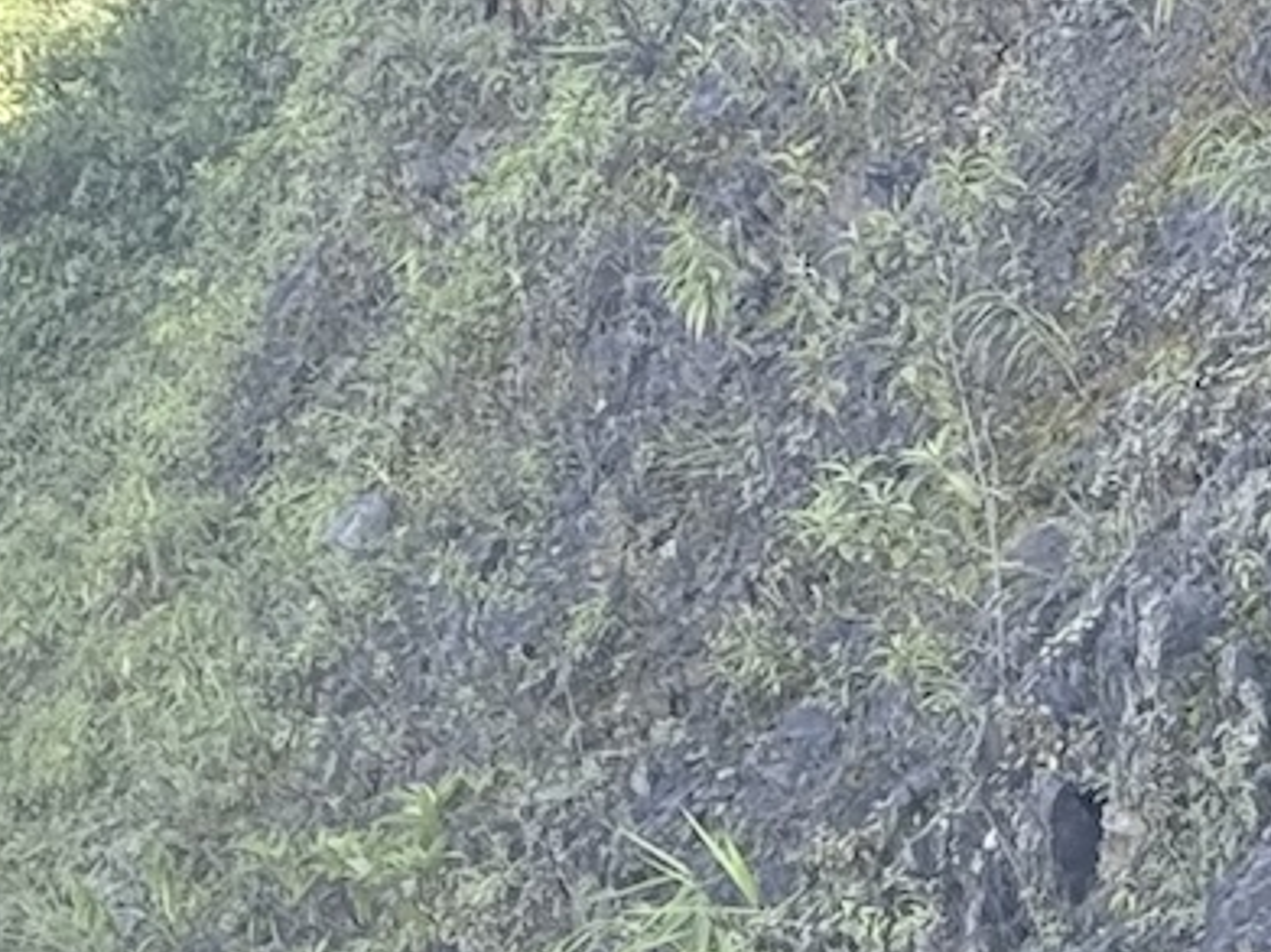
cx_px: 575
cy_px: 1962
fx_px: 8663
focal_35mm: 236
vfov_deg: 6.1
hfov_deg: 8.4
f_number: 1.78
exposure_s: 1/366
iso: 80
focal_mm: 6.76
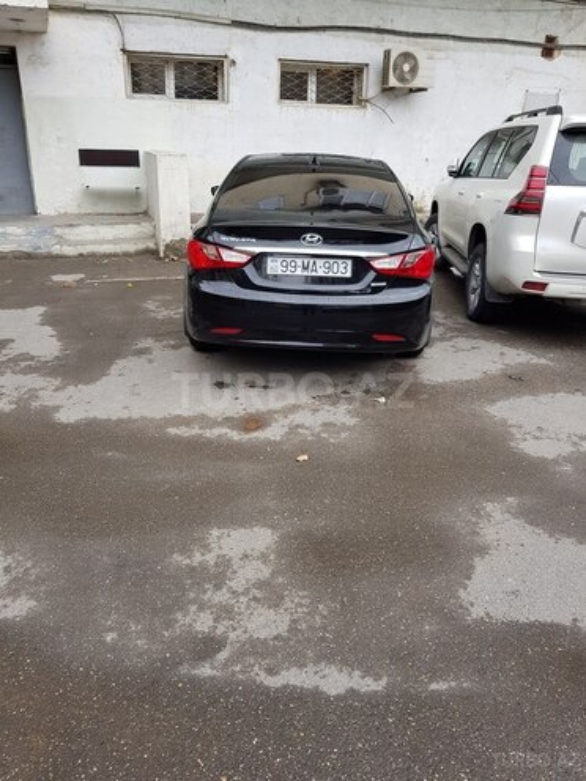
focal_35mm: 26
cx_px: 293
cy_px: 390
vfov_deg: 67.3
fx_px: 587
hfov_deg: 53.1
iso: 40
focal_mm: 4.2
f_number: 1.7
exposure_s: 1/312
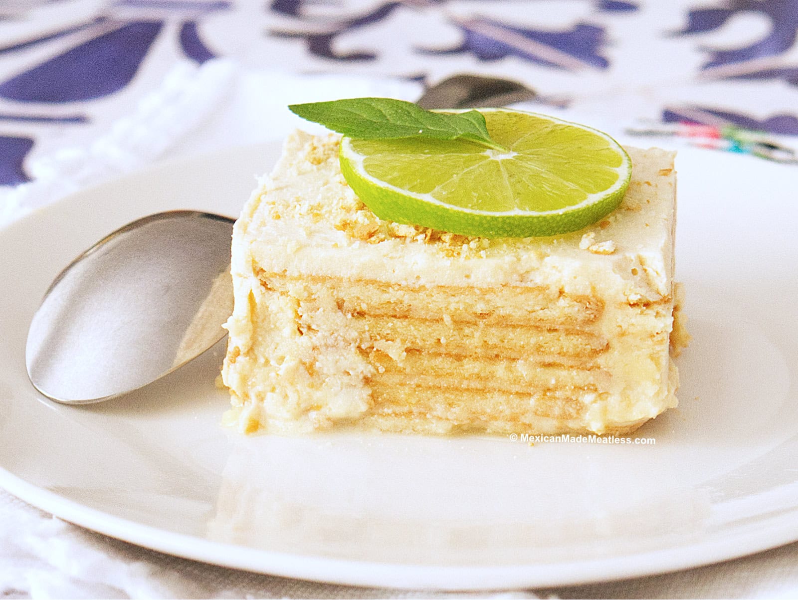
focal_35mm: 69
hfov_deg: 28.1
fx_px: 1592
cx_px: 399
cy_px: 300
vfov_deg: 21.3
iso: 1600
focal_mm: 32
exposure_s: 1/50
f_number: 5.5
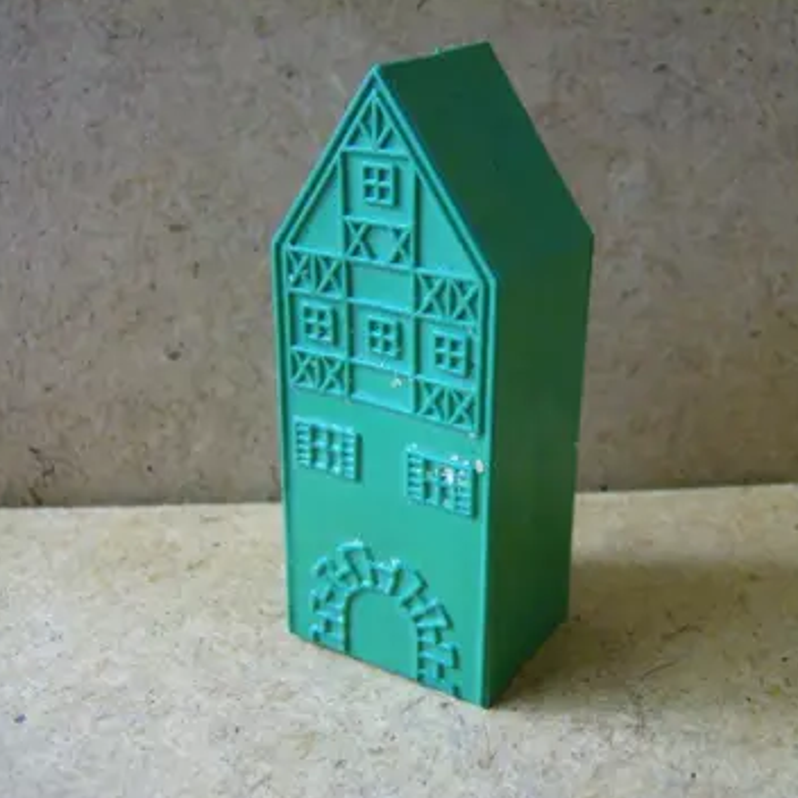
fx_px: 1122
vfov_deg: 39.2
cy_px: 397
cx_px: 445
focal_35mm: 43
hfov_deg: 39.1
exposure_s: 1/62.1
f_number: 2.8
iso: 200
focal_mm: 6
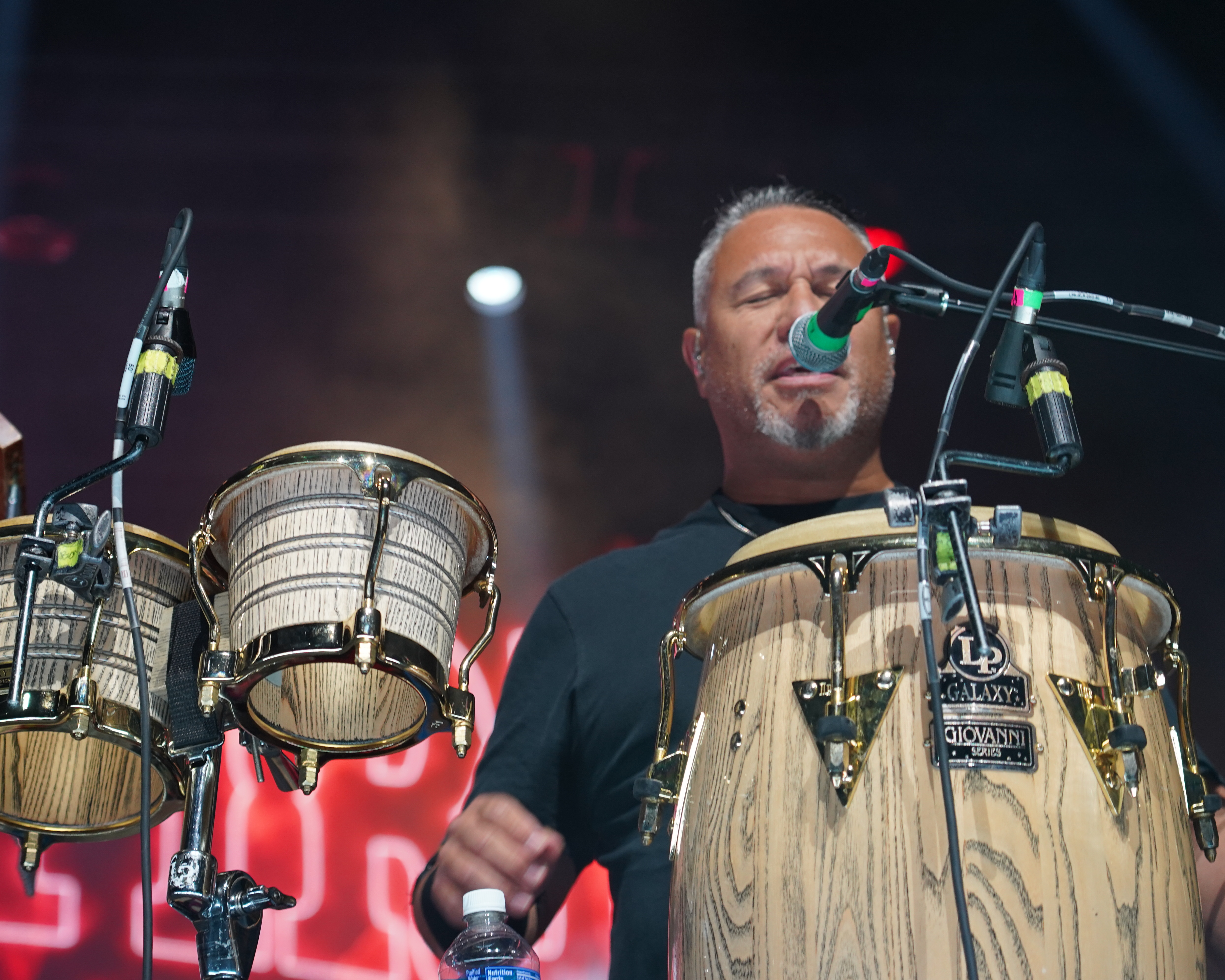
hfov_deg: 20.2
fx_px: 3444
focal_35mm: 95
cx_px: 556
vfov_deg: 16.2
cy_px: 491
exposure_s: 1/160
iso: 1250
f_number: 4
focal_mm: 84
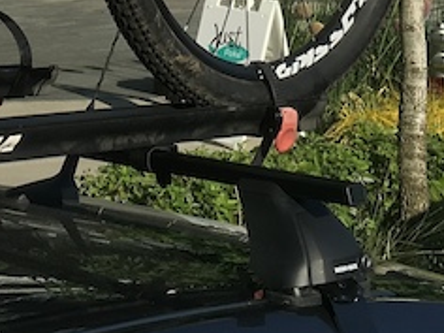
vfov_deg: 10.6
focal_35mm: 126
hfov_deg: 14.7
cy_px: -361
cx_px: -203
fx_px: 1616
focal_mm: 4.15
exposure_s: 1/1637
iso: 25
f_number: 2.2
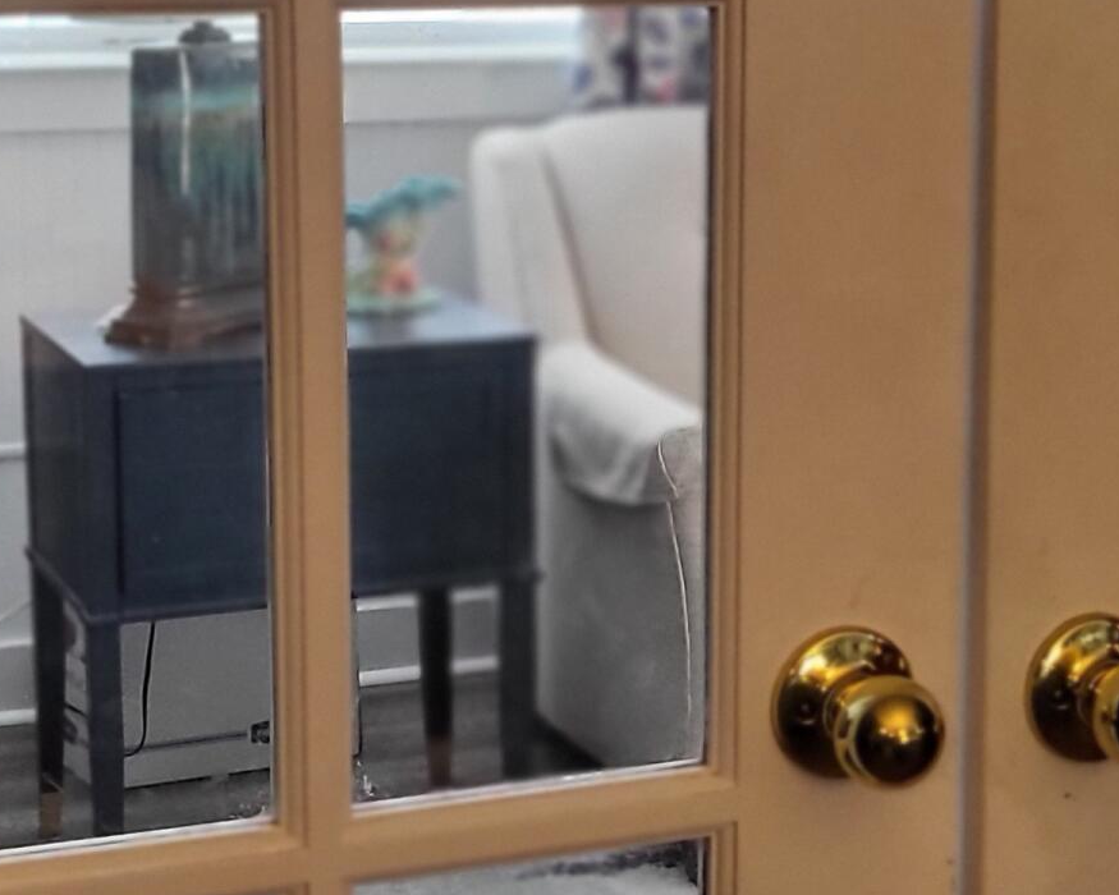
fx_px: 2881
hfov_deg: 21.9
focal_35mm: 87
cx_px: 753
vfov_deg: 17.6
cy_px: 318
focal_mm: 4.25
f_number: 1.8
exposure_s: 1/120
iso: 250
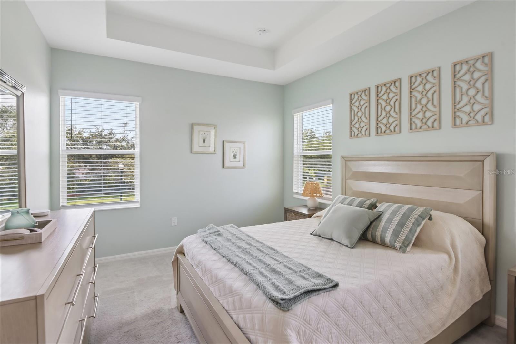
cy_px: 172
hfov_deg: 93.3
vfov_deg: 70.4
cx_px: 258
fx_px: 244
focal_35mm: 17
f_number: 8
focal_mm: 17
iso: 400
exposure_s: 1/50
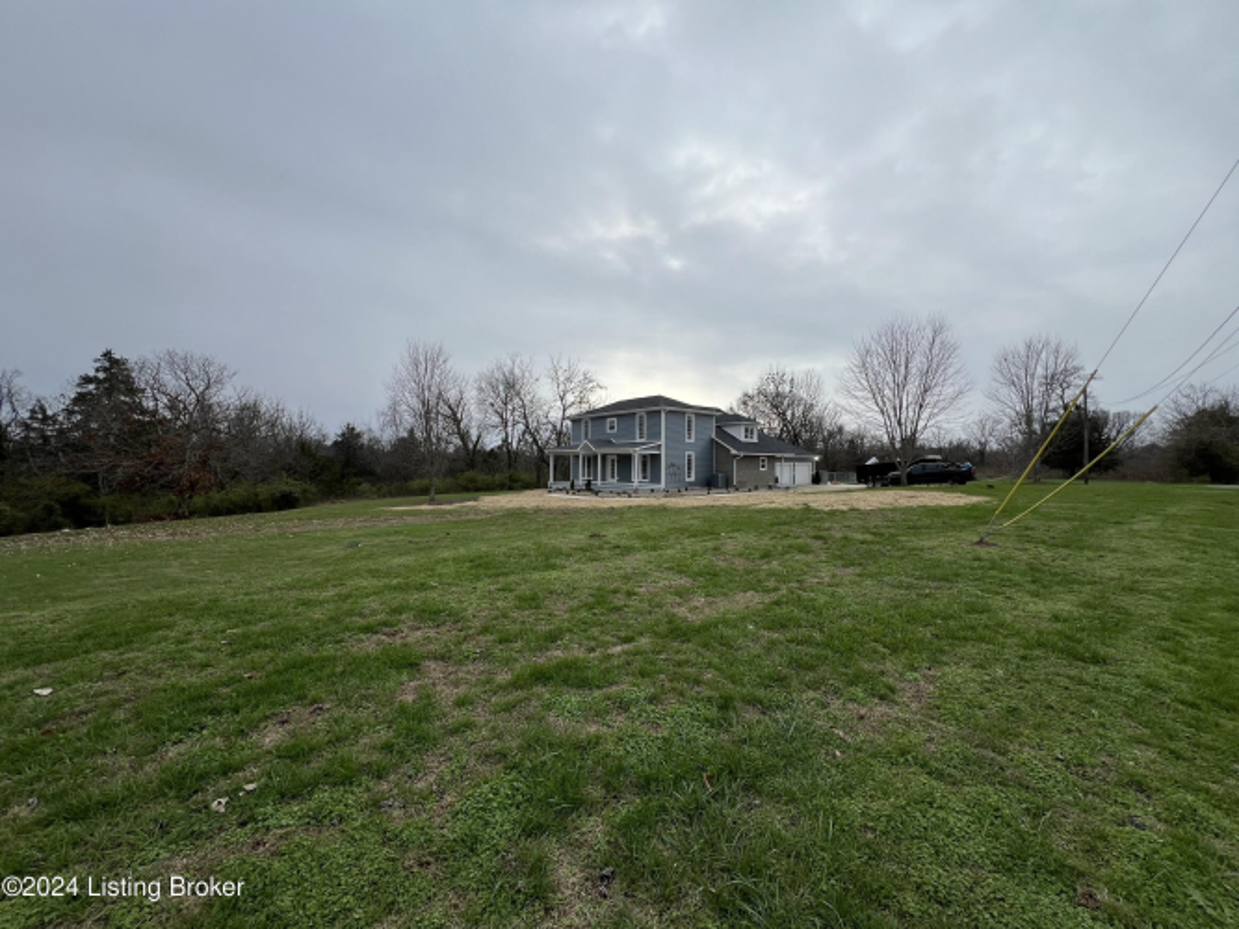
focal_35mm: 13
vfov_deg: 89.9
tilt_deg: -0.7
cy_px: 464
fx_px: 465
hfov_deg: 106.2
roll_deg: -0.4
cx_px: 620
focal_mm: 1.57
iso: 32
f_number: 1.8
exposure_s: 1/752
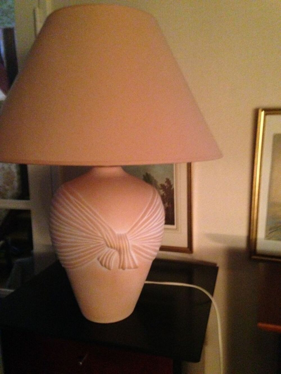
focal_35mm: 33
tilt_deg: -4.9
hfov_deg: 43.0
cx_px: 140
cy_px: 187
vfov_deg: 55.3
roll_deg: +2.0
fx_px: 357
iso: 800
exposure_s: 1/15
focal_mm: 4.12
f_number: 2.4
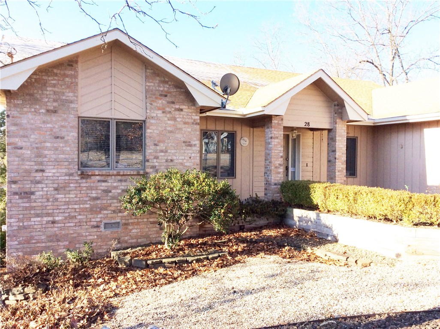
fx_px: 406
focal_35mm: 32
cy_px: 164
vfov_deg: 44.0
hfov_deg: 56.9
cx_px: 220
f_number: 2.4
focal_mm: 3.3
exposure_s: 1/506
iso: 32
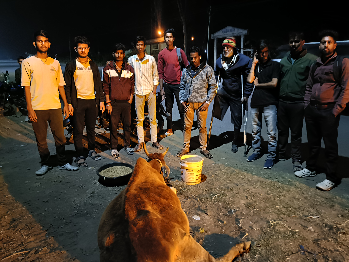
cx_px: 174
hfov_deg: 69.4
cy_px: 131
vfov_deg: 54.9
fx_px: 252
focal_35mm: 25
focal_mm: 4.7
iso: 5468
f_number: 1.7
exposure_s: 1/20
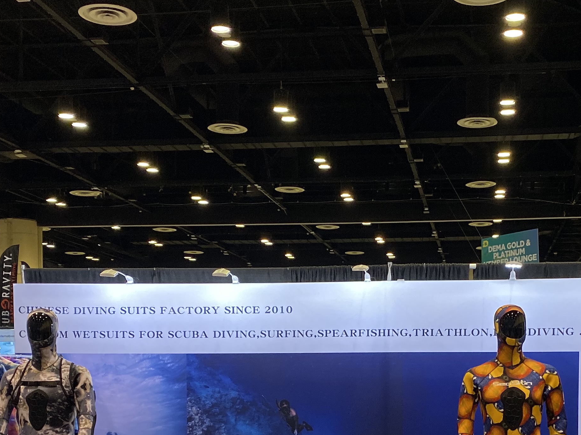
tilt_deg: -1.4
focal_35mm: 57
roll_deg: -0.4
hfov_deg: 33.6
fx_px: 957
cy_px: 408
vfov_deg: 24.7
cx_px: 371
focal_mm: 4.25
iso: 160
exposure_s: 1/60
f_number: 1.8
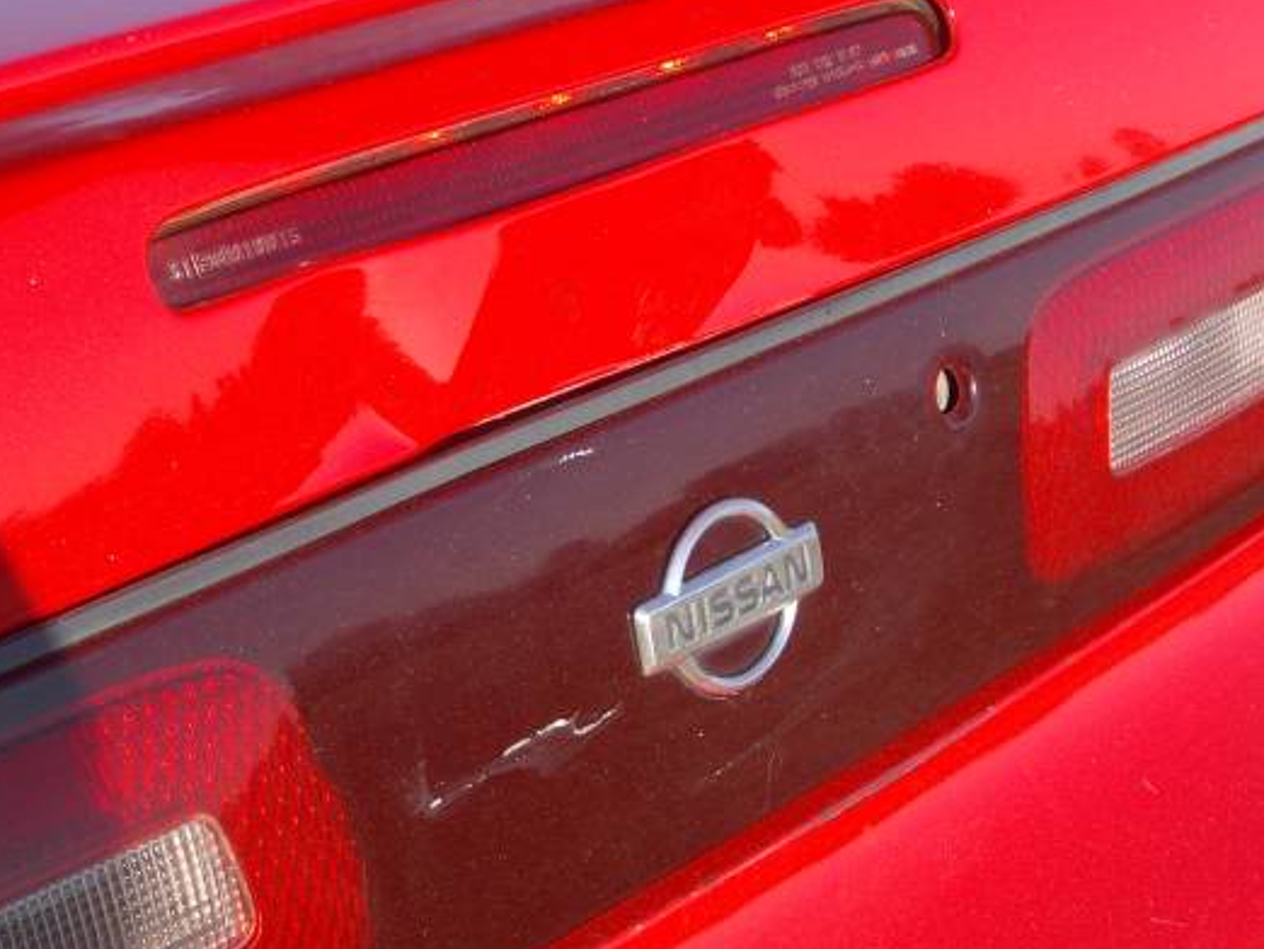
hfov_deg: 25.6
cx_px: 647
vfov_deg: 19.4
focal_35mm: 76
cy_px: 472
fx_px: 2776
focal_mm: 10.2
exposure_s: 1/320
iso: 50
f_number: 3.5
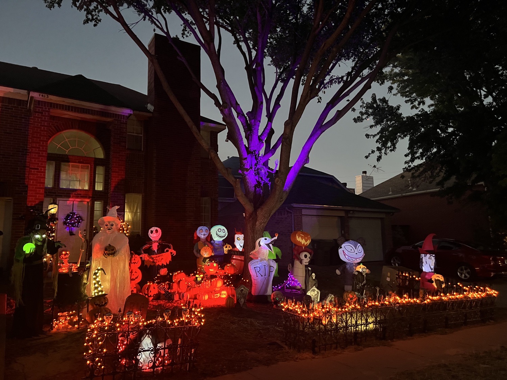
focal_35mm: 26
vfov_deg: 53.1
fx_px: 381
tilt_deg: +8.3
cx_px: 254
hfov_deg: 67.3
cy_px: 190
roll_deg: +1.3
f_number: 1.5
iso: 1000
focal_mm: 5.7
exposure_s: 1/30
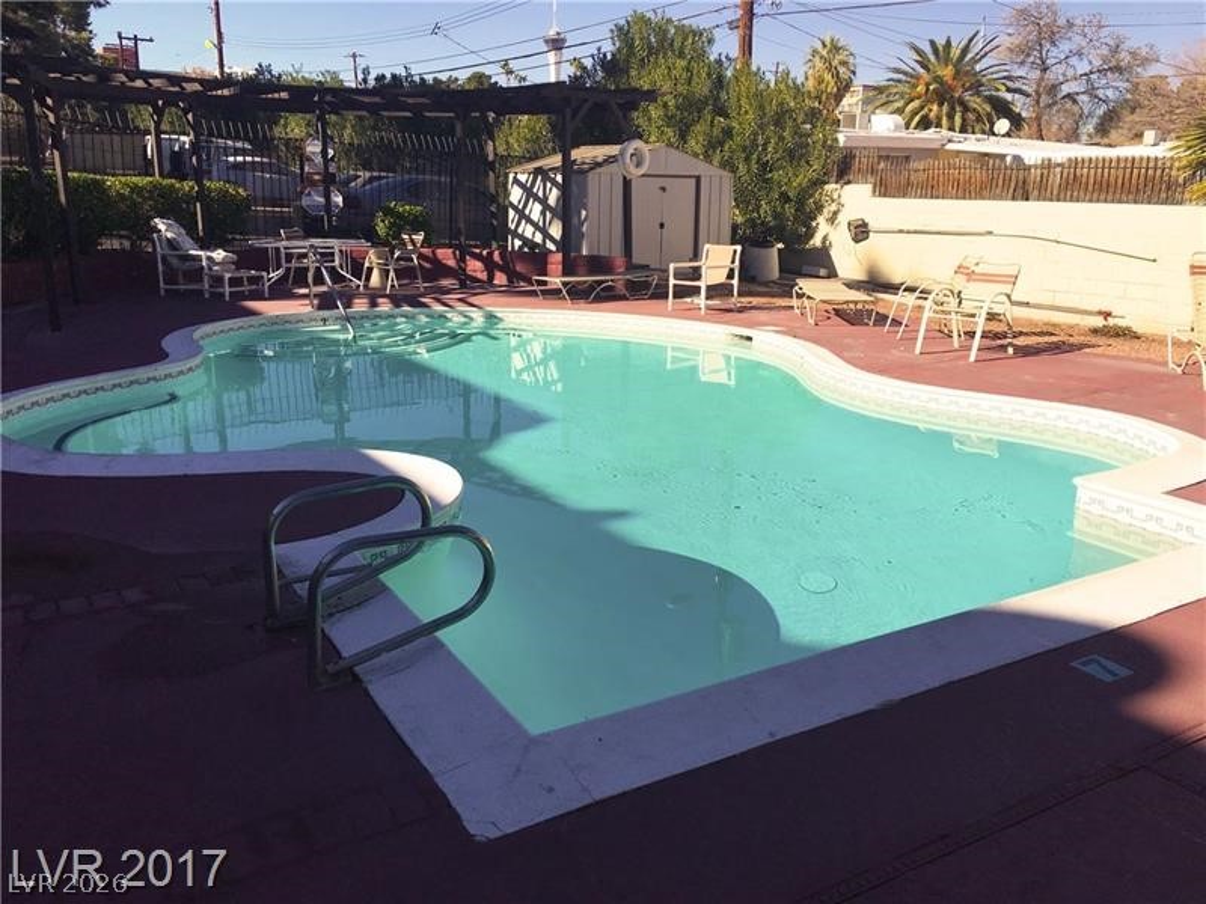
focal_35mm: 29
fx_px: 1010
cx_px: 603
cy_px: 452
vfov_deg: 48.2
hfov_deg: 61.7
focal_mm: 4.15
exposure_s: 1/499
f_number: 2.2
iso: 25
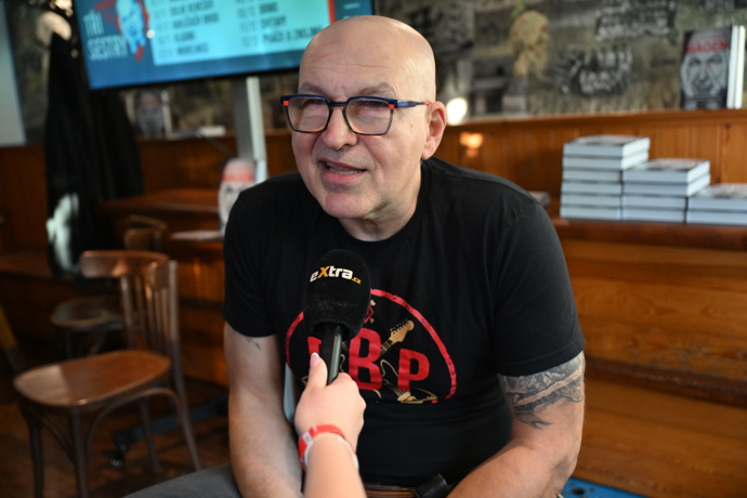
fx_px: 716
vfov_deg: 38.4
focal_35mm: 34
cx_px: 374
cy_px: 249
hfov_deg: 55.1
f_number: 2.8
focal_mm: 34.5
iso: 5000
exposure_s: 1/400
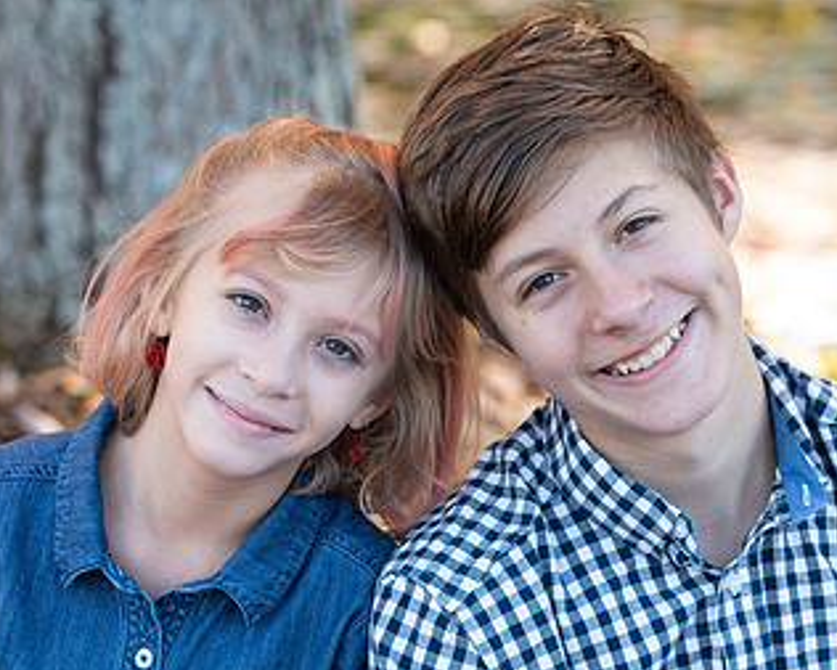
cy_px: 510
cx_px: 485
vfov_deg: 10.0
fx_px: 3841
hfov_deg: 12.4
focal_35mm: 155
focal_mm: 90
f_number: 4
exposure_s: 1/320
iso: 400
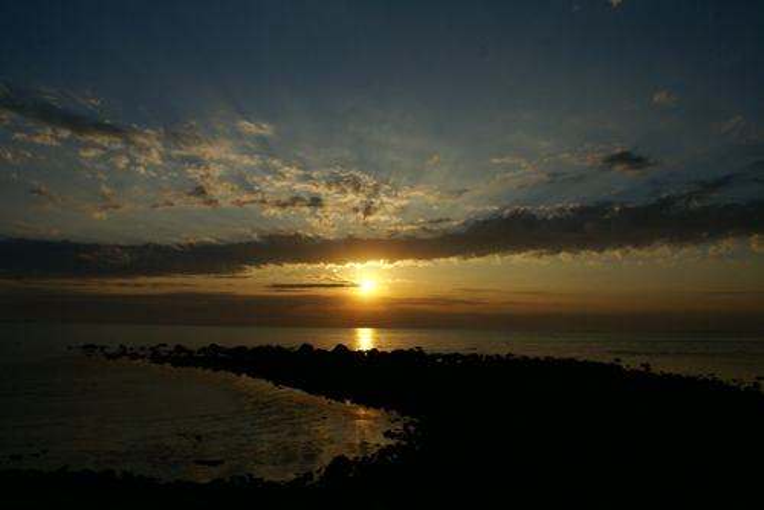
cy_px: 255
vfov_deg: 48.0
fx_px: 573
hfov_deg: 67.4
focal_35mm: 27
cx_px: 382
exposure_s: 1/1600
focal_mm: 18
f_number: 13
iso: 400
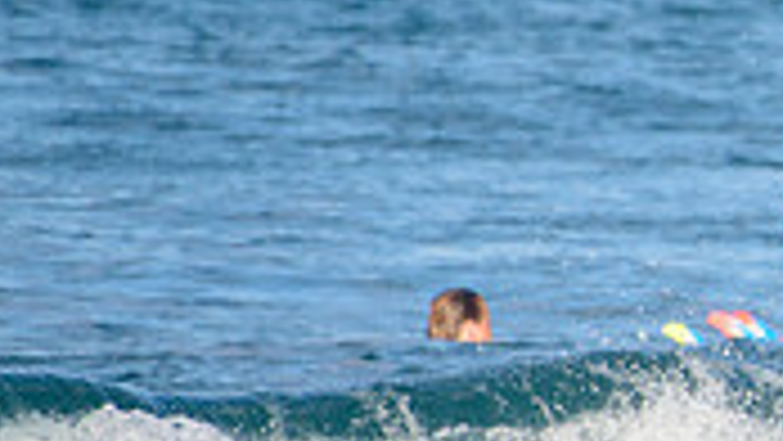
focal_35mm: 2142
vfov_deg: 0.6
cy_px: 292
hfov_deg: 1.0
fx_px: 44486
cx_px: 1290
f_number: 5.6
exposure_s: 1/2000
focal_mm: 500
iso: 280
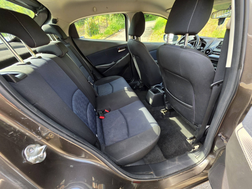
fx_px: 95
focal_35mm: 13
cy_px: 94
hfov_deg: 106.2
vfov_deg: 89.9
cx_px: 126
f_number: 1.9
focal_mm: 2.2
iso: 40
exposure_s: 1/100
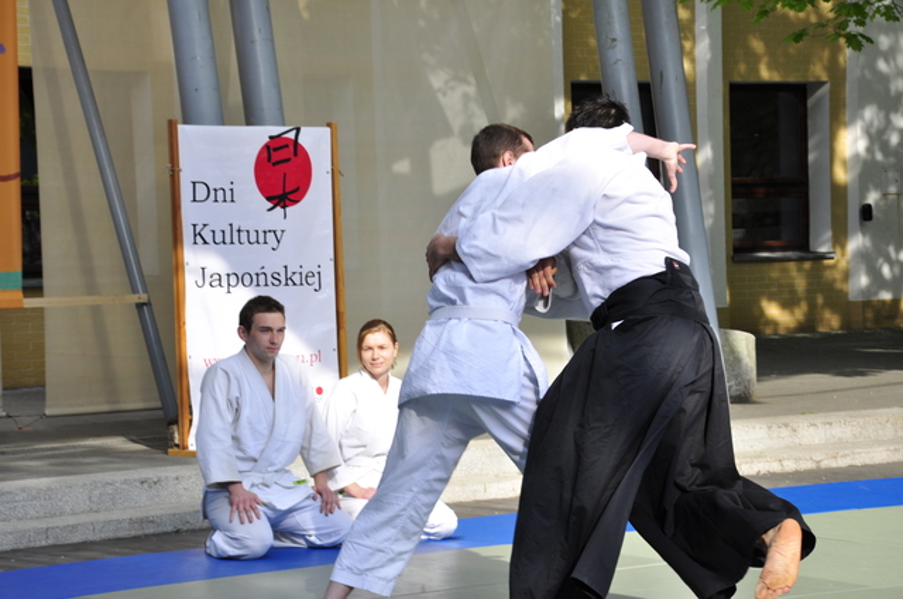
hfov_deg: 19.5
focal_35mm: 105
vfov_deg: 13.0
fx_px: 2630
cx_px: 452
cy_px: 300
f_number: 9
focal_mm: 70
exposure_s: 1/200
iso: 200
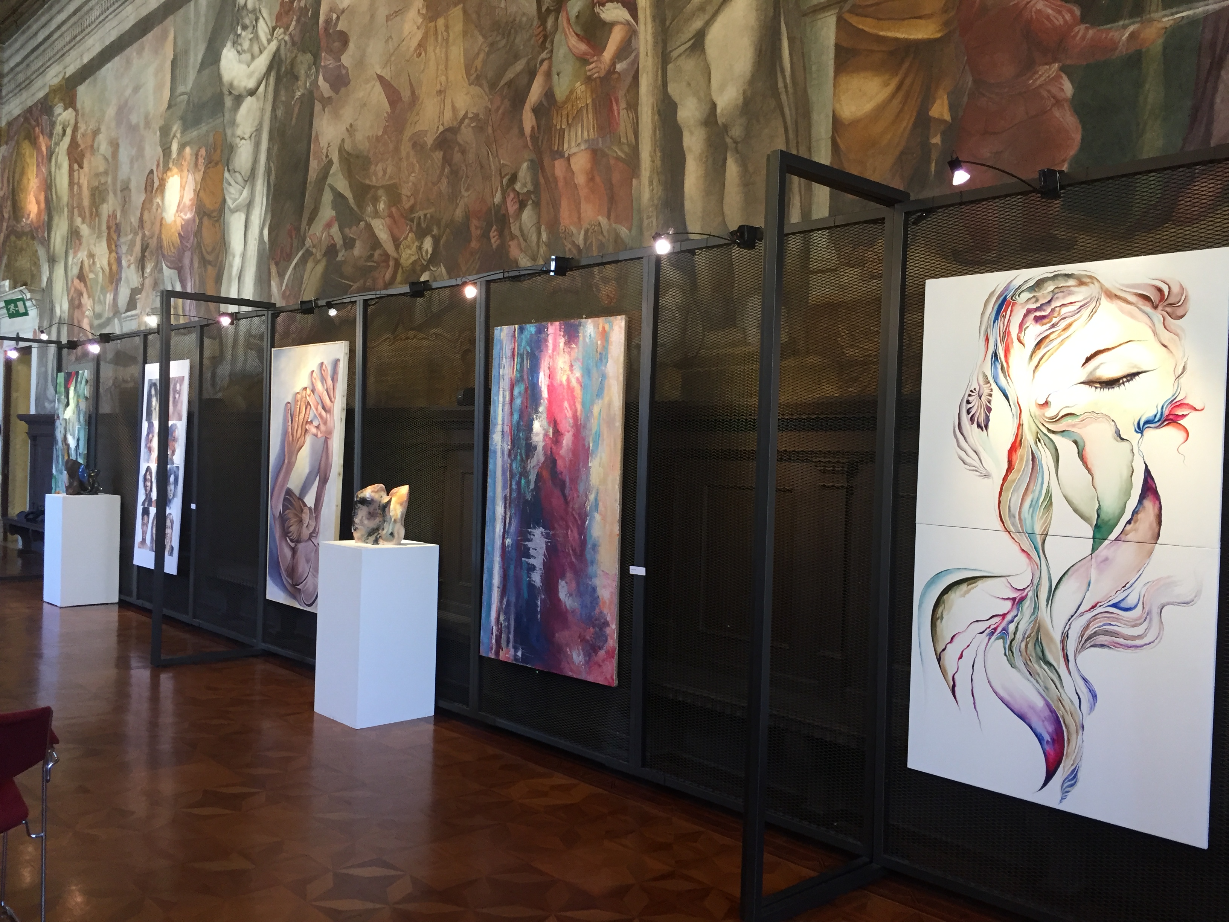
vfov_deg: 48.2
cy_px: 461
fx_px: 1030
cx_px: 614
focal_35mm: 29
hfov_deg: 61.7
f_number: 2.2
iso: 160
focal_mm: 4.15
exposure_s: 1/33
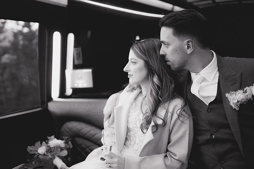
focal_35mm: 36
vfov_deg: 36.6
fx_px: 256
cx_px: 127
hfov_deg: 52.7
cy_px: 84
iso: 4000
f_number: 1.4
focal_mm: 35
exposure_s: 1/500
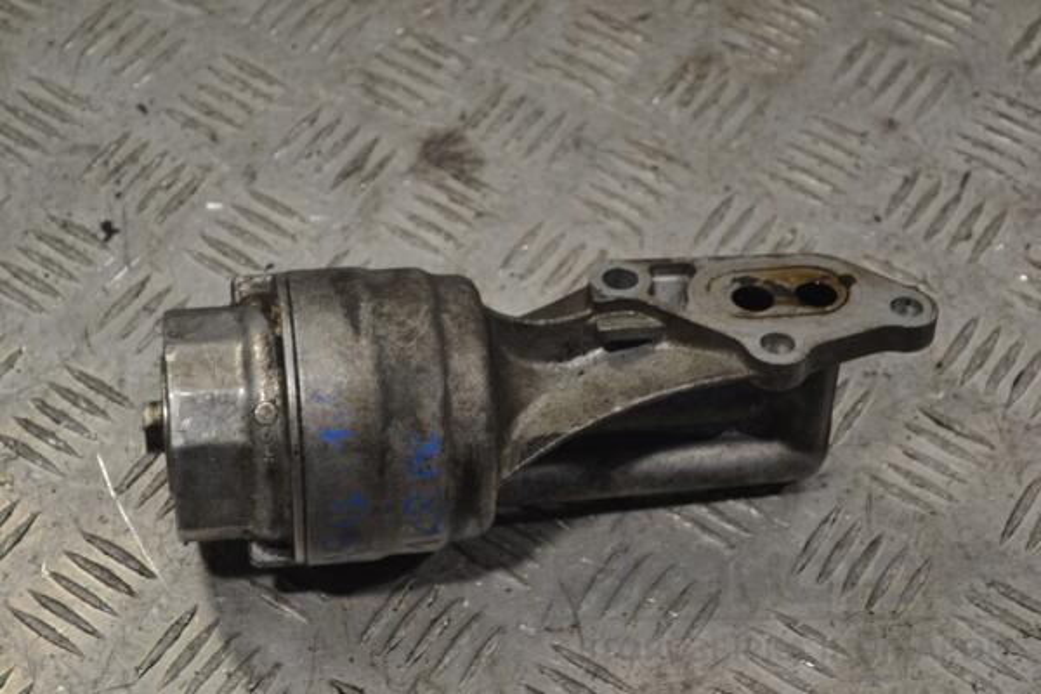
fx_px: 2385
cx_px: 520
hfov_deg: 24.6
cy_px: 347
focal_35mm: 82
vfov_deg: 16.6
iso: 400
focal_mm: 55
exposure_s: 1/100
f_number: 5.6
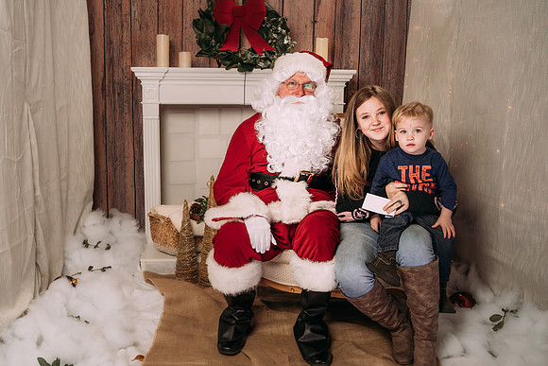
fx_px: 601
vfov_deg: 33.8
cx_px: 247
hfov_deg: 48.9
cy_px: 192
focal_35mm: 39
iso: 100
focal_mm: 35
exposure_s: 1/100
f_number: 6.3
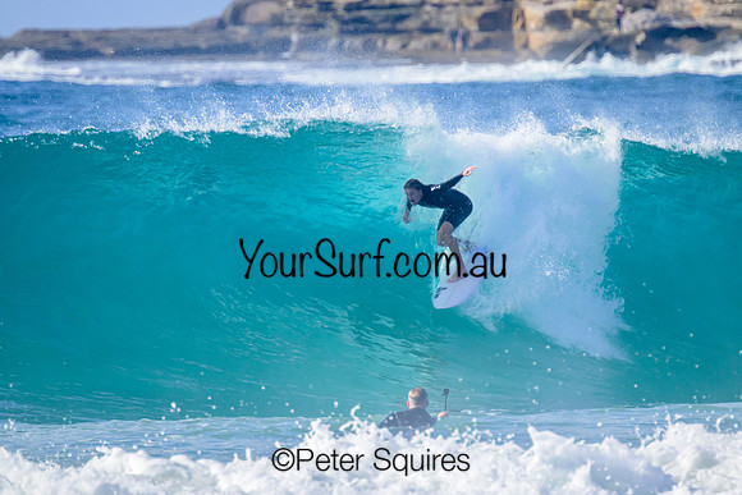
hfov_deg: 2.5
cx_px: 371
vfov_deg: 1.7
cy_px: 248
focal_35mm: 820
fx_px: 16913
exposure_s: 1/2000
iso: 1400
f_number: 11
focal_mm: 800
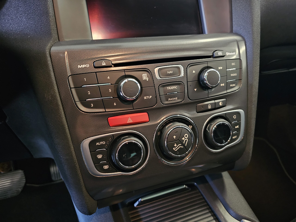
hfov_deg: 73.9
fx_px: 197
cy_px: 111
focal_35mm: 23
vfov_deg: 58.9
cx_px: 148
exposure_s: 1/25
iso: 1600
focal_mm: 6.3
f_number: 1.7
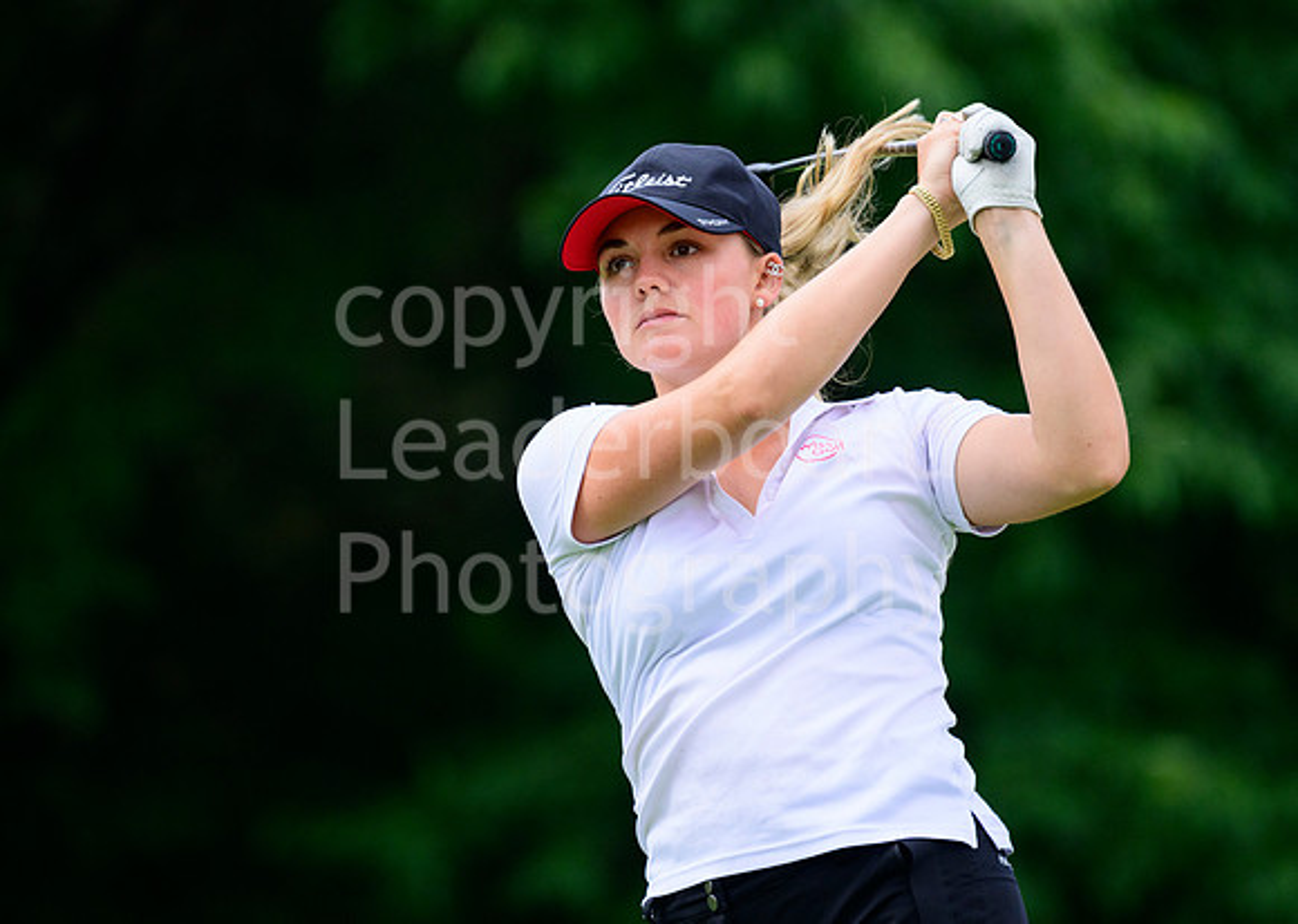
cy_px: 358
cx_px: 674
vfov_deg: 3.4
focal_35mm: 417
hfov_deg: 4.8
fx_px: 15352
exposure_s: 1/2000
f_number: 5.3
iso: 1250
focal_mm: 320
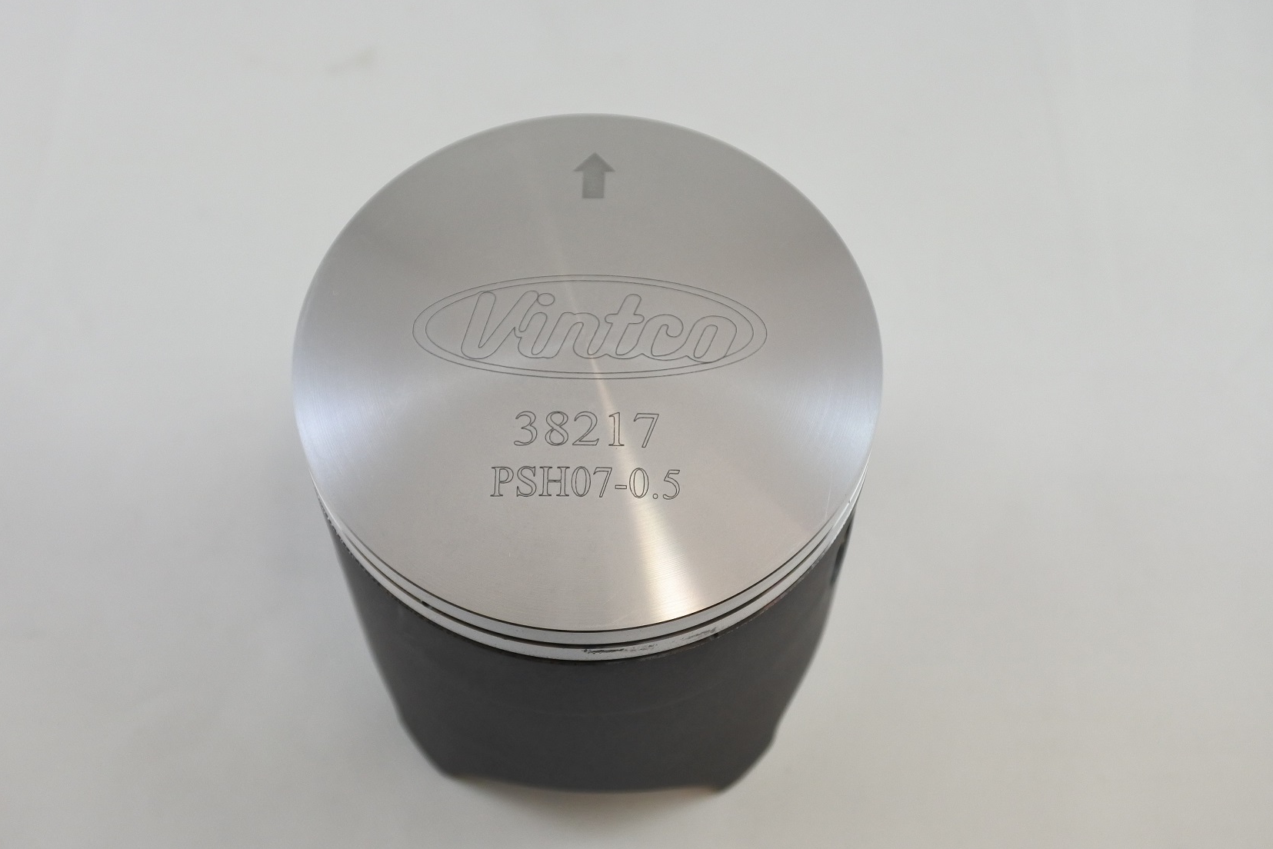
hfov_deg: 45.4
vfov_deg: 31.2
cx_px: 583
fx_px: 1521
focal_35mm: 43
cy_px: 433
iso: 400
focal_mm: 14.3
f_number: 4
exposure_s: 1/200
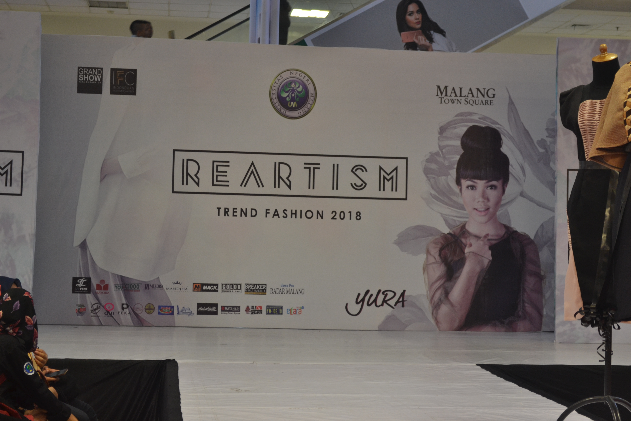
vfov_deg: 18.9
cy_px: 210
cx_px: 316
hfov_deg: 28.1
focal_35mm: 72
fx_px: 1262
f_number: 5.3
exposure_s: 1/20
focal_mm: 48
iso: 400
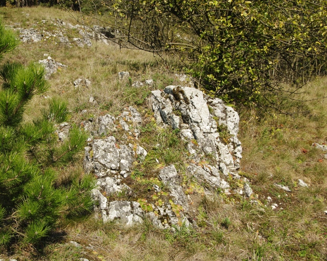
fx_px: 426
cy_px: 130
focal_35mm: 44
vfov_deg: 34.2
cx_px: 136
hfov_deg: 41.9
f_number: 9
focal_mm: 26
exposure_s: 1/200
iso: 200
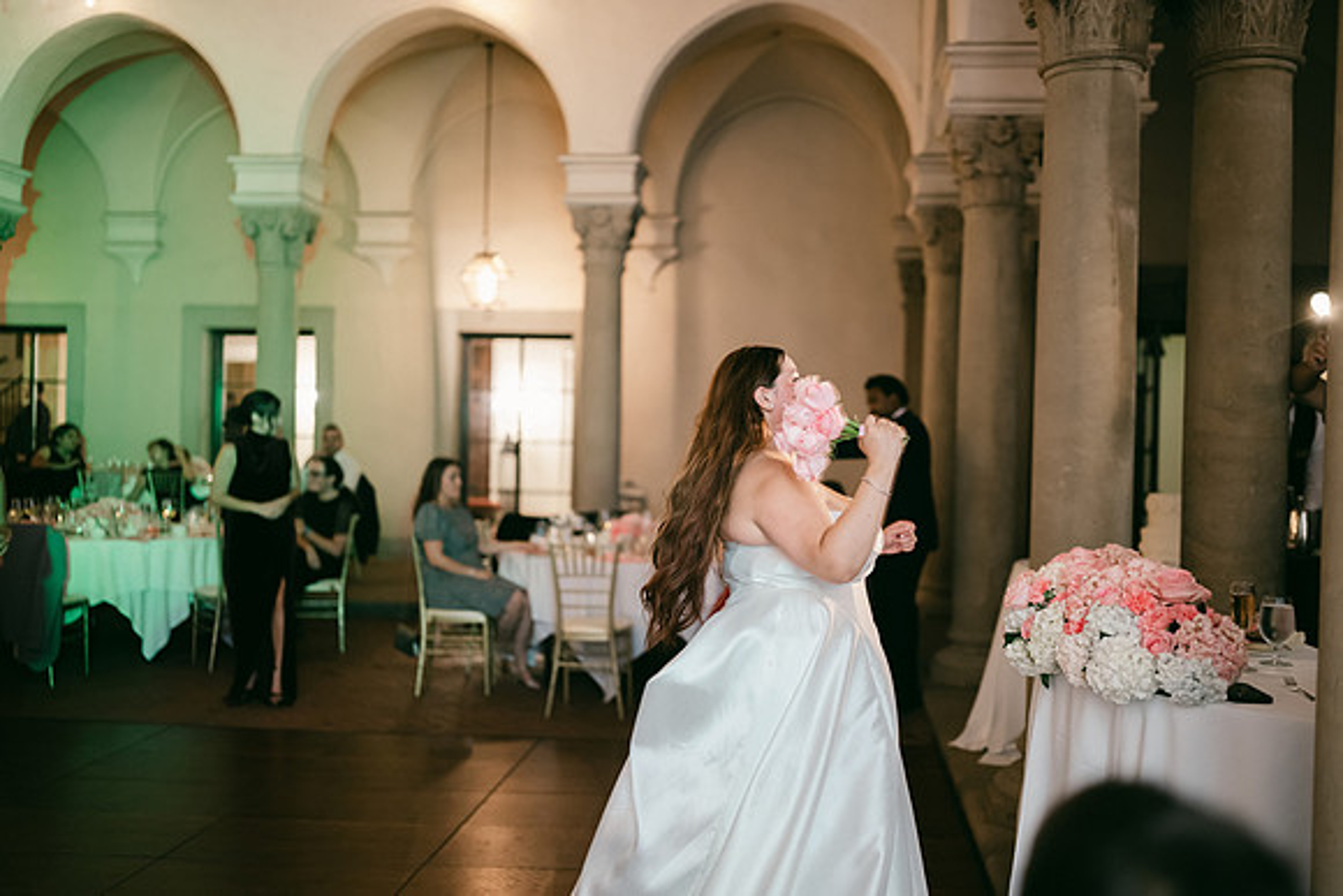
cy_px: 448
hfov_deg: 54.4
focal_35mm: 35
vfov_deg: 37.9
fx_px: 1306
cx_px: 672
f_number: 1.2
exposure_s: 1/125
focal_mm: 35
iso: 1250
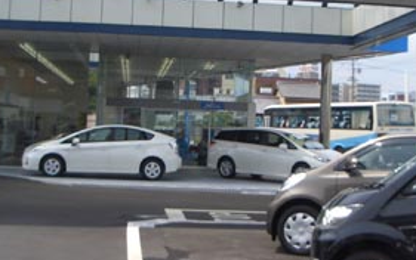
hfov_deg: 31.0
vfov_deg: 19.7
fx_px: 749
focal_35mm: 66
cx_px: 215
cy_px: 122
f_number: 4.3
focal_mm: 5.8
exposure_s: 1/320
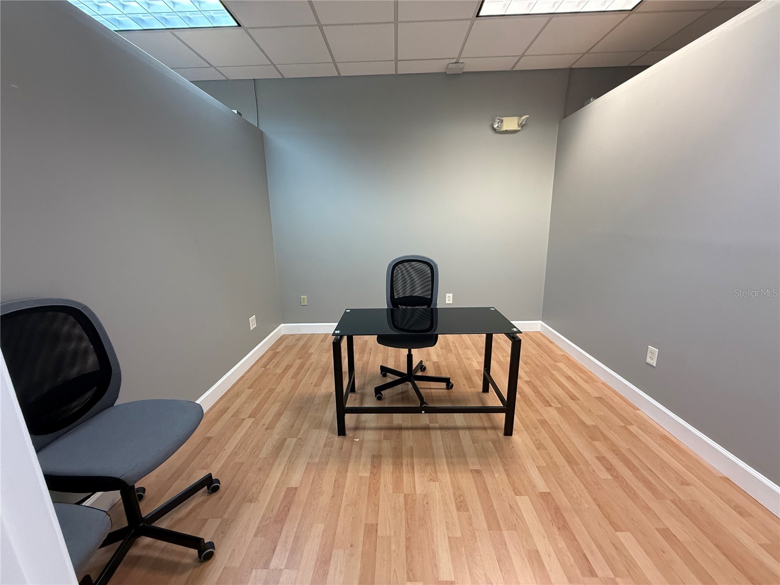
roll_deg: +1.4
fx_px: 315
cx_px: 390
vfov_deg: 85.7
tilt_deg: -12.8
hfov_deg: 102.1
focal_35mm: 14
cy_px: 292
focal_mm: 2.22
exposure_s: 1/120
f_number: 2.2
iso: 320
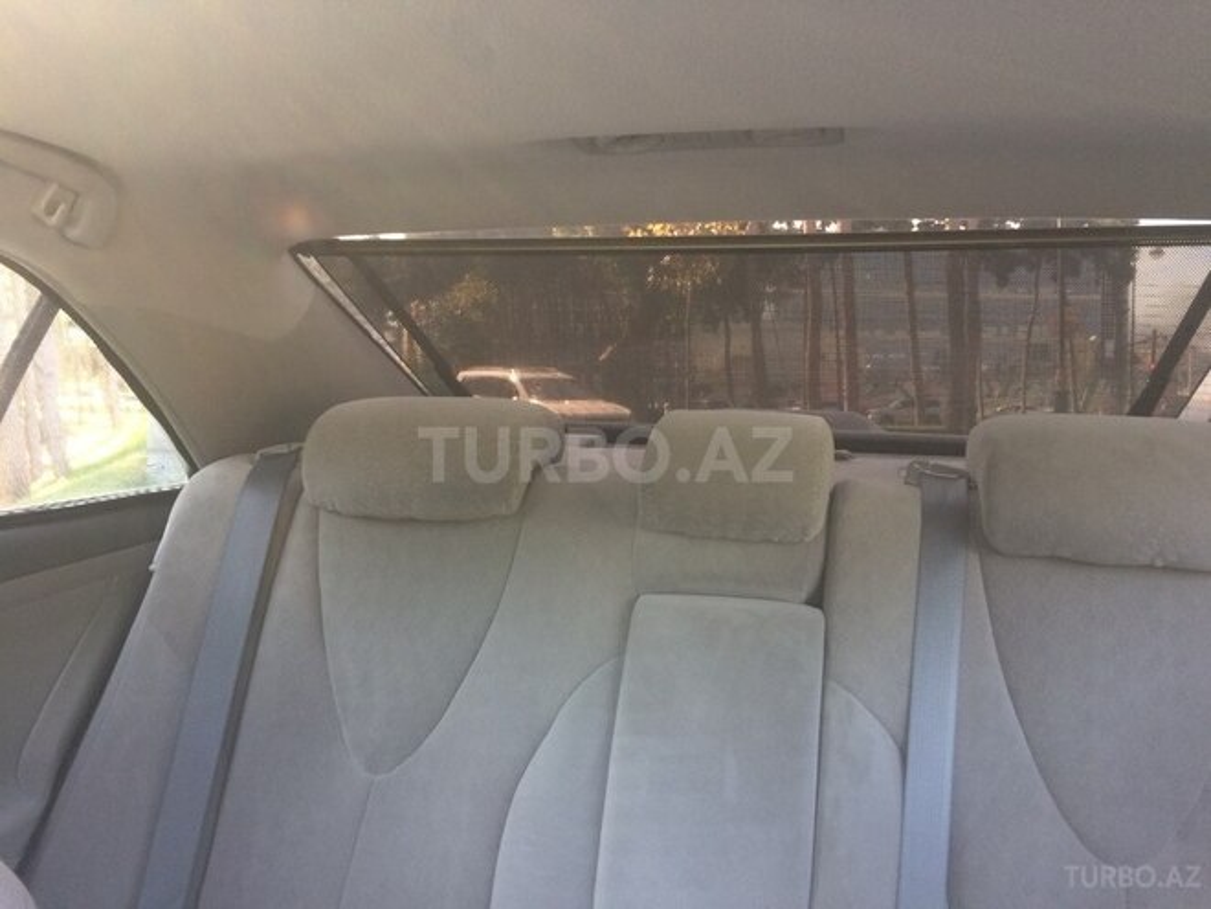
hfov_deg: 61.7
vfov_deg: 48.2
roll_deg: +1.3
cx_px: 606
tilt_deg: -0.5
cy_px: 454
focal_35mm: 29
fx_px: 1015
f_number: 2.2
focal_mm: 4.15
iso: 125
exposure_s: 1/33
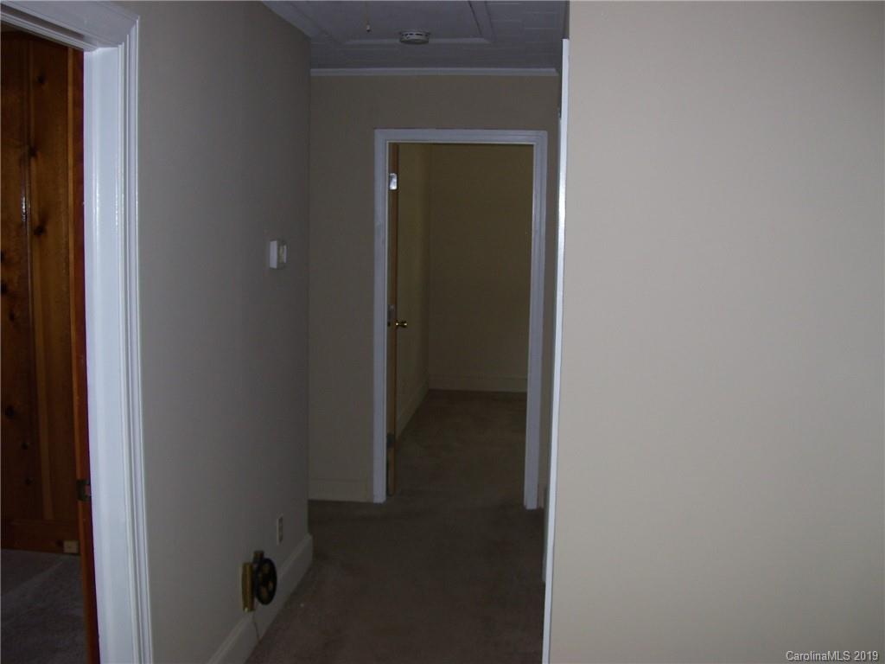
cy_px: 332
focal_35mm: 36
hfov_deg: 51.4
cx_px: 442
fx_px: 920
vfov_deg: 39.7
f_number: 2.7
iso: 80
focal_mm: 6
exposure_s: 1/60
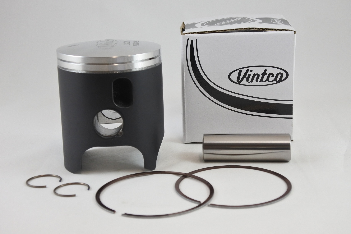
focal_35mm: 57
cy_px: 117
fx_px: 556
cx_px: 176
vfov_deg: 23.8
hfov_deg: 35.1
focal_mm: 21.4
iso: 500
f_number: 4.8
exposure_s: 1/125
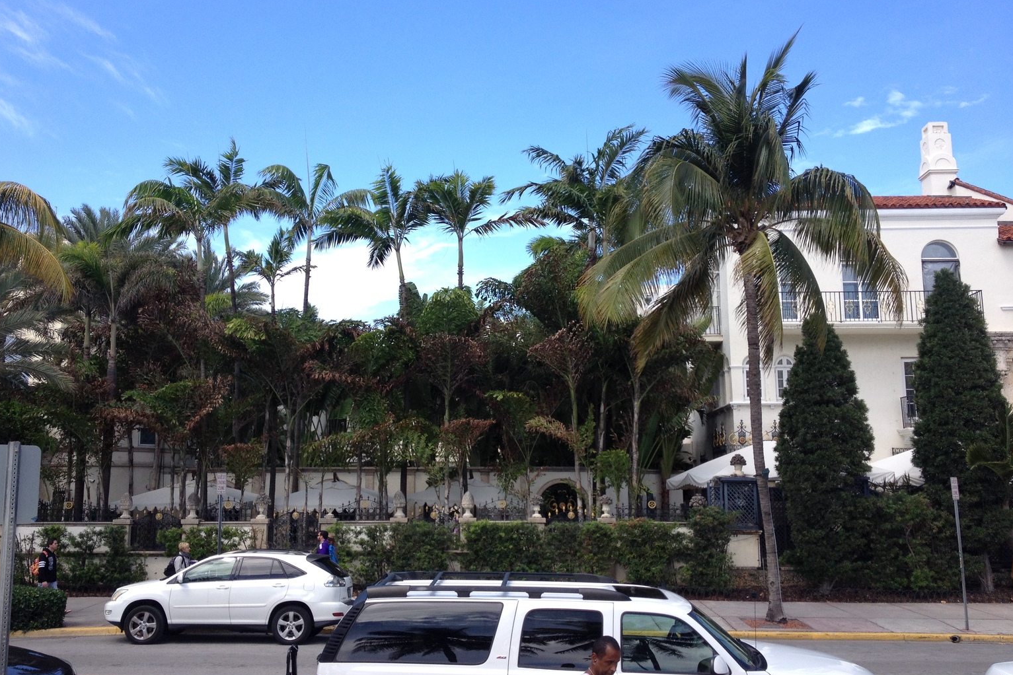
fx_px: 1069
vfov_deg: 35.1
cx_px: 487
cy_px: 330
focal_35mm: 38
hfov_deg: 50.7
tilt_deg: +7.1
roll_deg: +0.1
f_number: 2.4
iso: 50
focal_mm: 4.28
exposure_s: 1/627
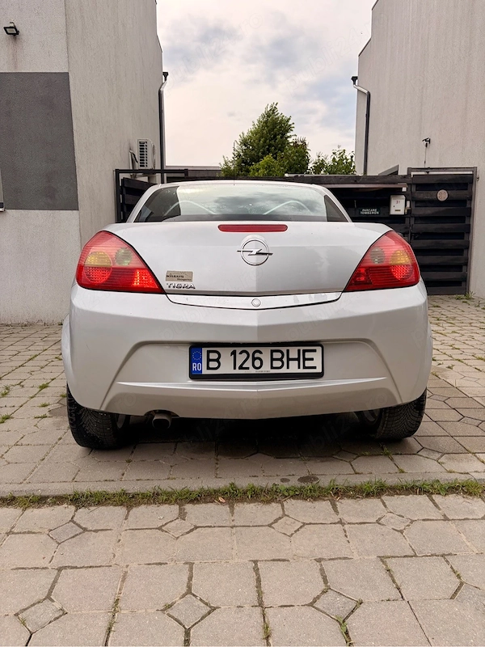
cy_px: 324
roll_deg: -0.1
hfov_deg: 53.1
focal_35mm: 26
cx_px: 242
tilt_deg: -9.2
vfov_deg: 67.3
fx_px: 486
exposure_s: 1/2747
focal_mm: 5.96
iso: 50
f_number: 1.6
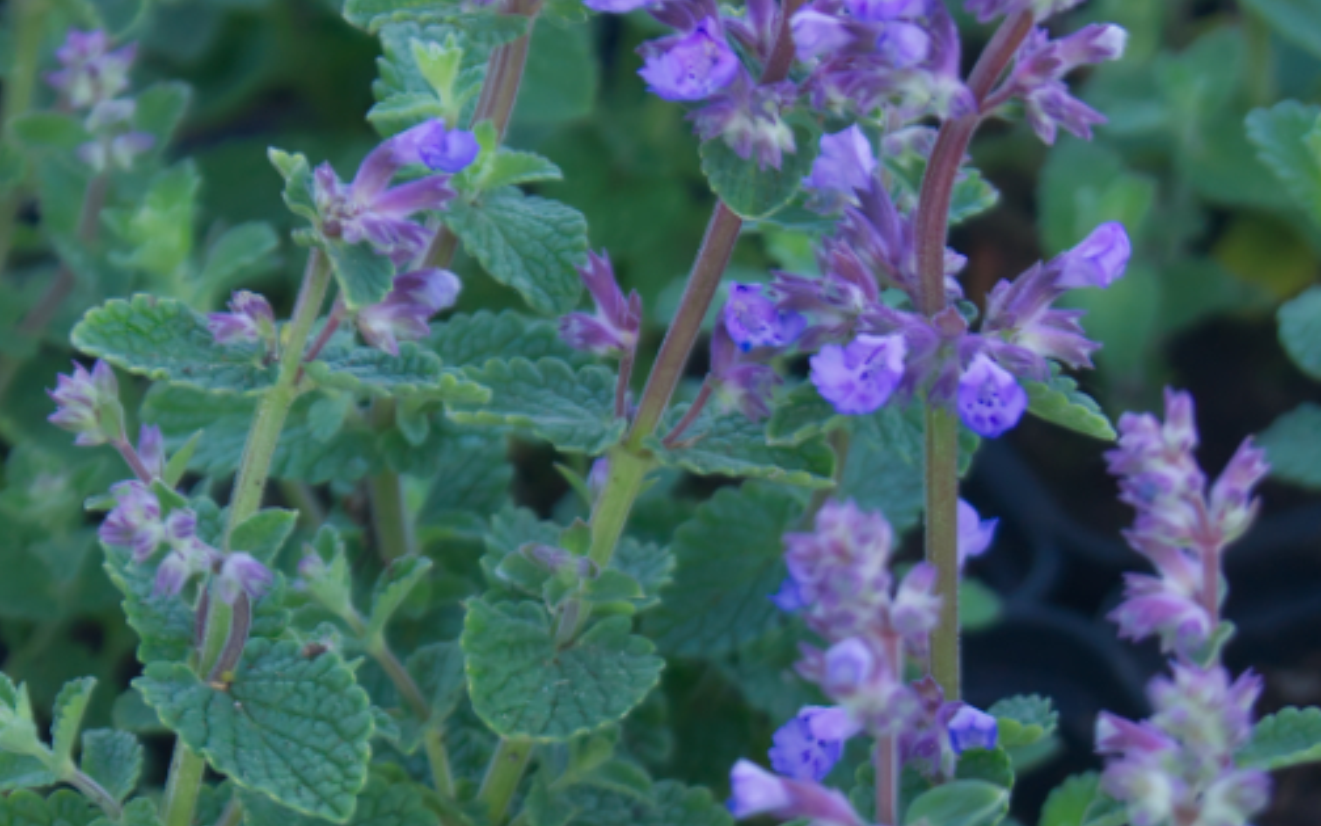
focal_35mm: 200
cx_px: 506
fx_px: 7208
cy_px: 459
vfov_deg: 6.6
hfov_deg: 10.5
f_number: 5.6
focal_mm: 55
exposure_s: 1/100
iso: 250
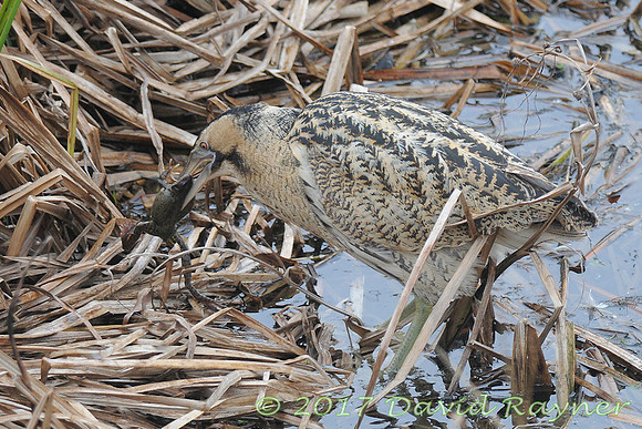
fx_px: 16053
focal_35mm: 900
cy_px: 214
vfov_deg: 1.5
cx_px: 321
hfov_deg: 2.3
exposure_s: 1/500
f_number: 5.6
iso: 720
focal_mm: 600
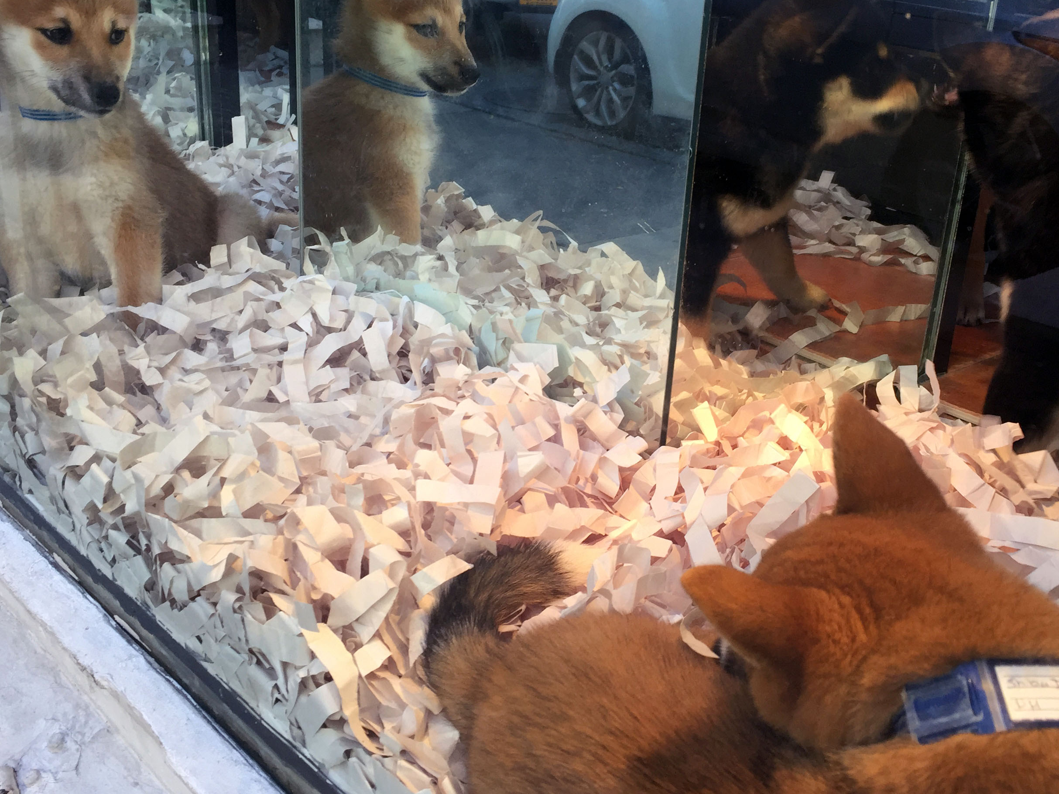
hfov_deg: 47.7
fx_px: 1193
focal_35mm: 39
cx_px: 600
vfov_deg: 36.7
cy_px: 340
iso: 50
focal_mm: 4.15
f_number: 2.2
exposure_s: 1/120
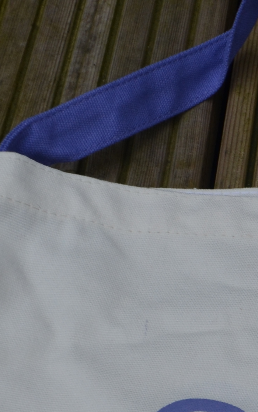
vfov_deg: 15.6
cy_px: 323
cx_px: 375
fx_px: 1496
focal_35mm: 133
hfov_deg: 9.6
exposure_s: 1/160
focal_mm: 24
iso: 200
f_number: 6.3
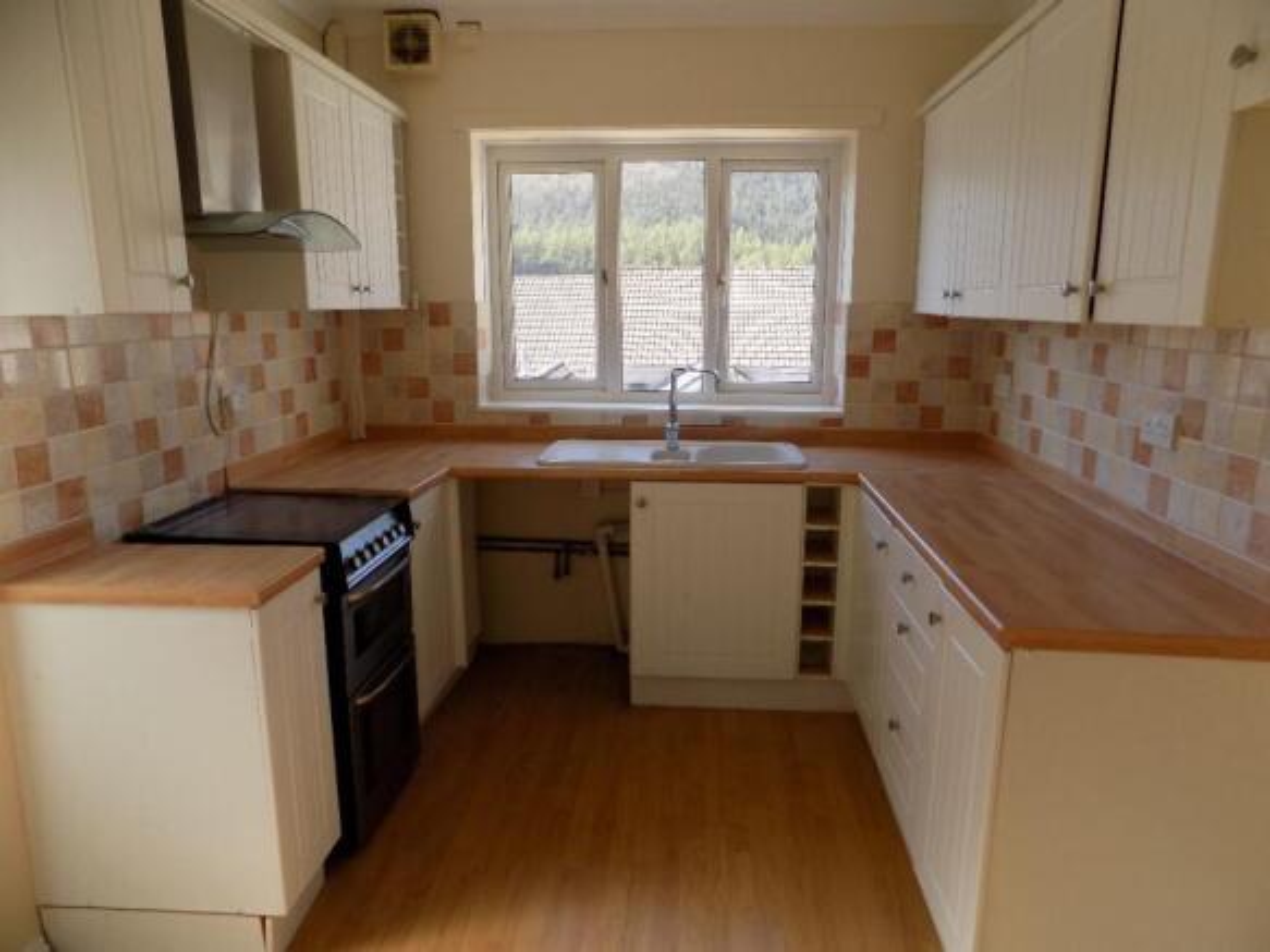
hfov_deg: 73.9
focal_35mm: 23
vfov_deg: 58.9
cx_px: 635
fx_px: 844
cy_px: 476
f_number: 3.1
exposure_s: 1/100
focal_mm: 4
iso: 80
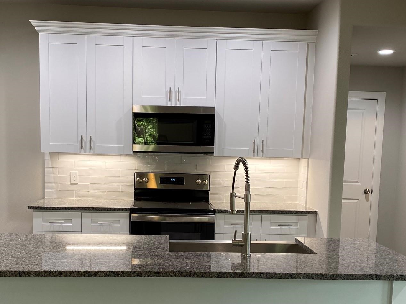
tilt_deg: -7.8
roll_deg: -1.6
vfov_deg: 34.0
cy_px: 207
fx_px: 493
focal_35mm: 42
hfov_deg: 44.8
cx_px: 190
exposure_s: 1/60
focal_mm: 4.25
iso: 64
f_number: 1.8
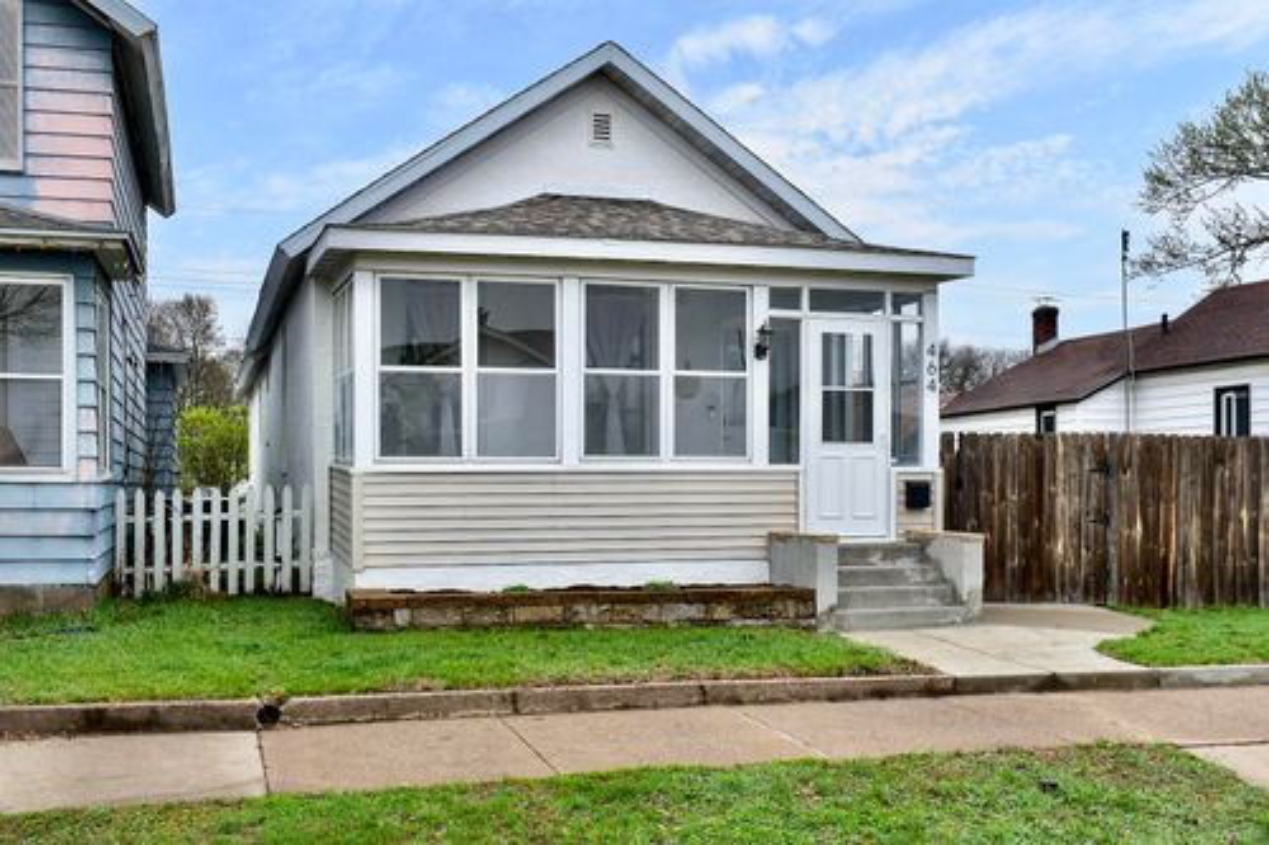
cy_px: 422
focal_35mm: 34
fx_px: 1216
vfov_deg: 38.3
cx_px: 634
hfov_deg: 55.1
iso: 400
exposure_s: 1/125
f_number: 9
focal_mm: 23
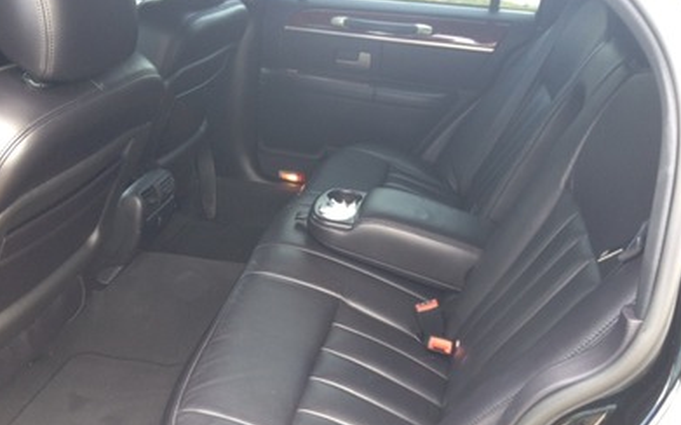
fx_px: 705
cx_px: 341
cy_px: 246
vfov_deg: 33.5
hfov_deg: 51.6
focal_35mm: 38
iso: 64
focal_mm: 4.28
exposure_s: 1/40
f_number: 2.4
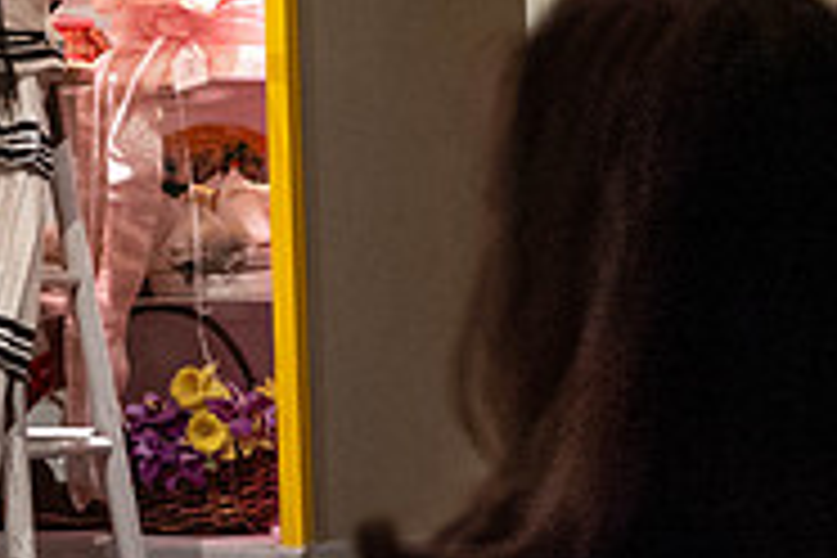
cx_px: -122
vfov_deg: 8.4
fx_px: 3766
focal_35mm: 162
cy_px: -38
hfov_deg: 12.4
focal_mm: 52
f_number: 4.5
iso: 4000
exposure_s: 1/400
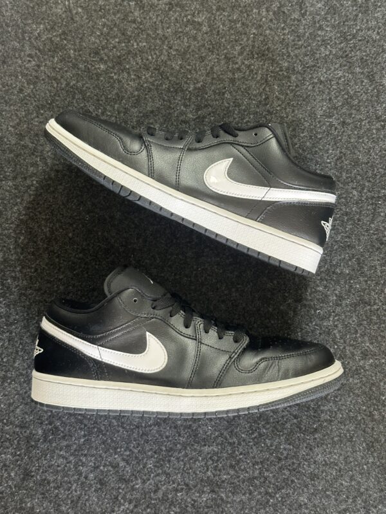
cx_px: 193
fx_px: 713
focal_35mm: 48
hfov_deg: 30.3
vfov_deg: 39.6
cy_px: 257
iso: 200
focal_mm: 6.86
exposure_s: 1/50
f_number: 1.78
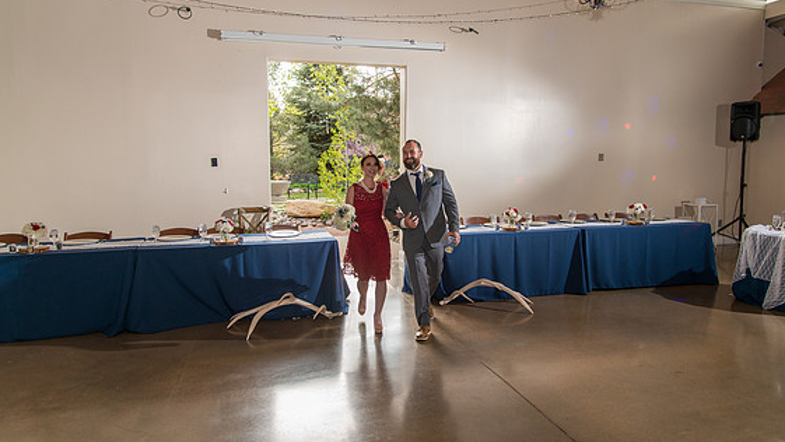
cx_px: 392
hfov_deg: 71.9
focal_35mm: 26
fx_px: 541
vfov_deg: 44.4
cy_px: 198
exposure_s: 1/200
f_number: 4
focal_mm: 24
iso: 400
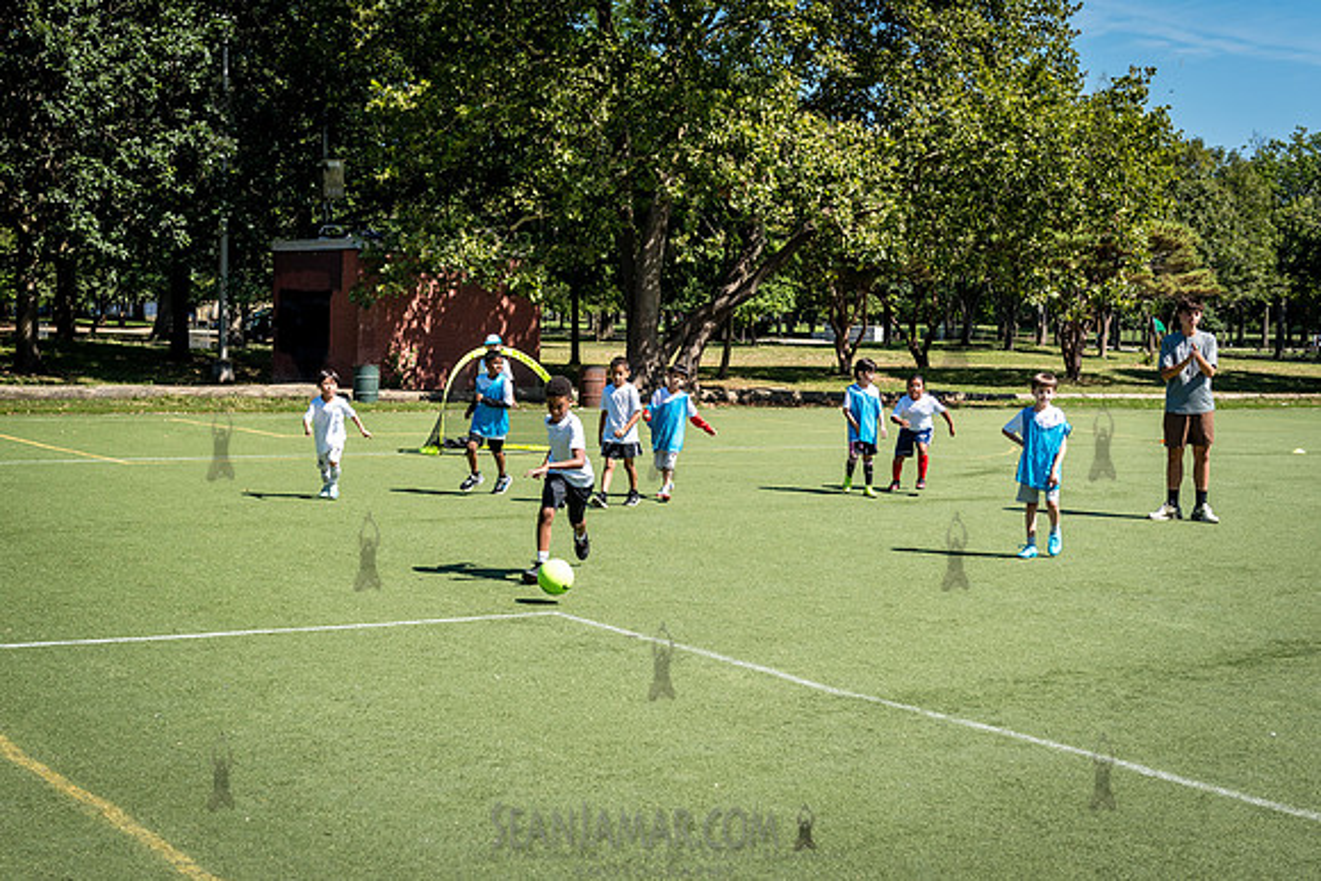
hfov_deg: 36.5
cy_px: 526
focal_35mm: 55
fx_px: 2002
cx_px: 599
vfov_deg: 24.8
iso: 200
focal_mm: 44
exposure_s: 1/1600
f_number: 4
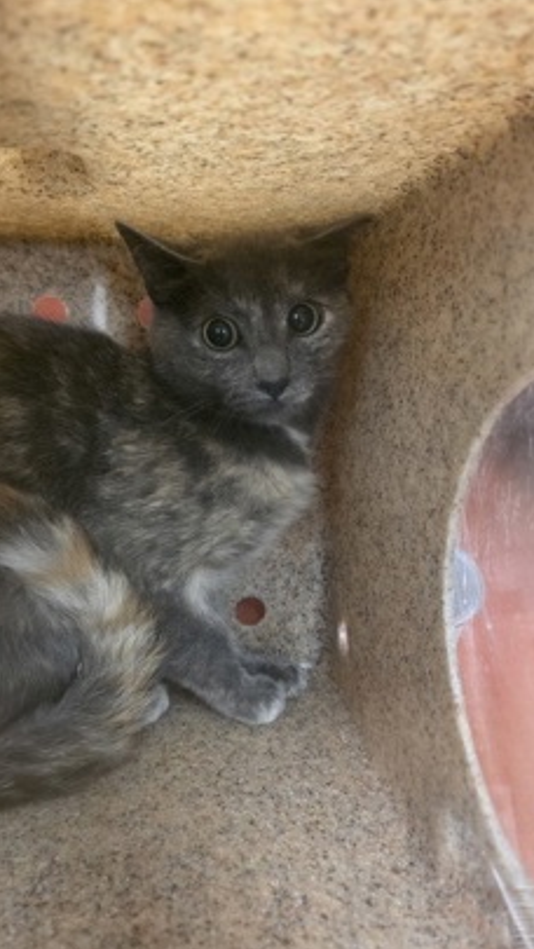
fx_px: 654
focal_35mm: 26
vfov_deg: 71.9
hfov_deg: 44.3
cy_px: 480
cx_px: 233
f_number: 1.7
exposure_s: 1/120
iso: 1600
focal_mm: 6.3
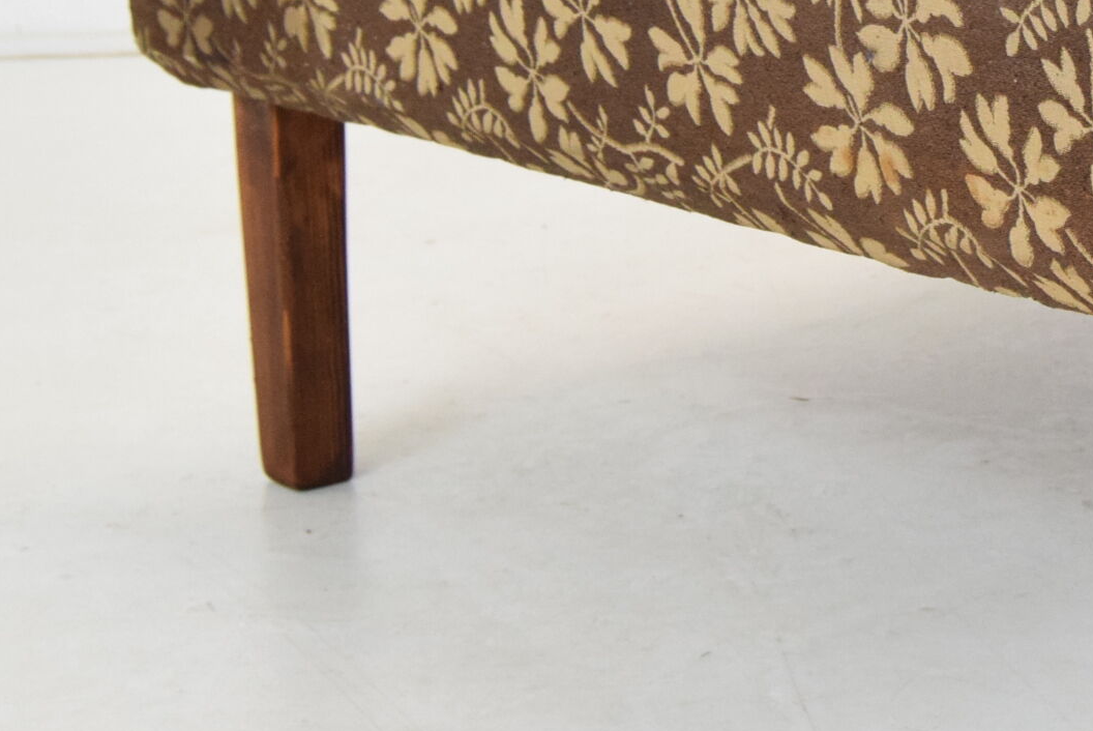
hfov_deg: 19.2
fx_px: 3099
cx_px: 1198
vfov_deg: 13.3
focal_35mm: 102
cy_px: 24
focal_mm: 24
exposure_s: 1/160
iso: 1600
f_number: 6.3
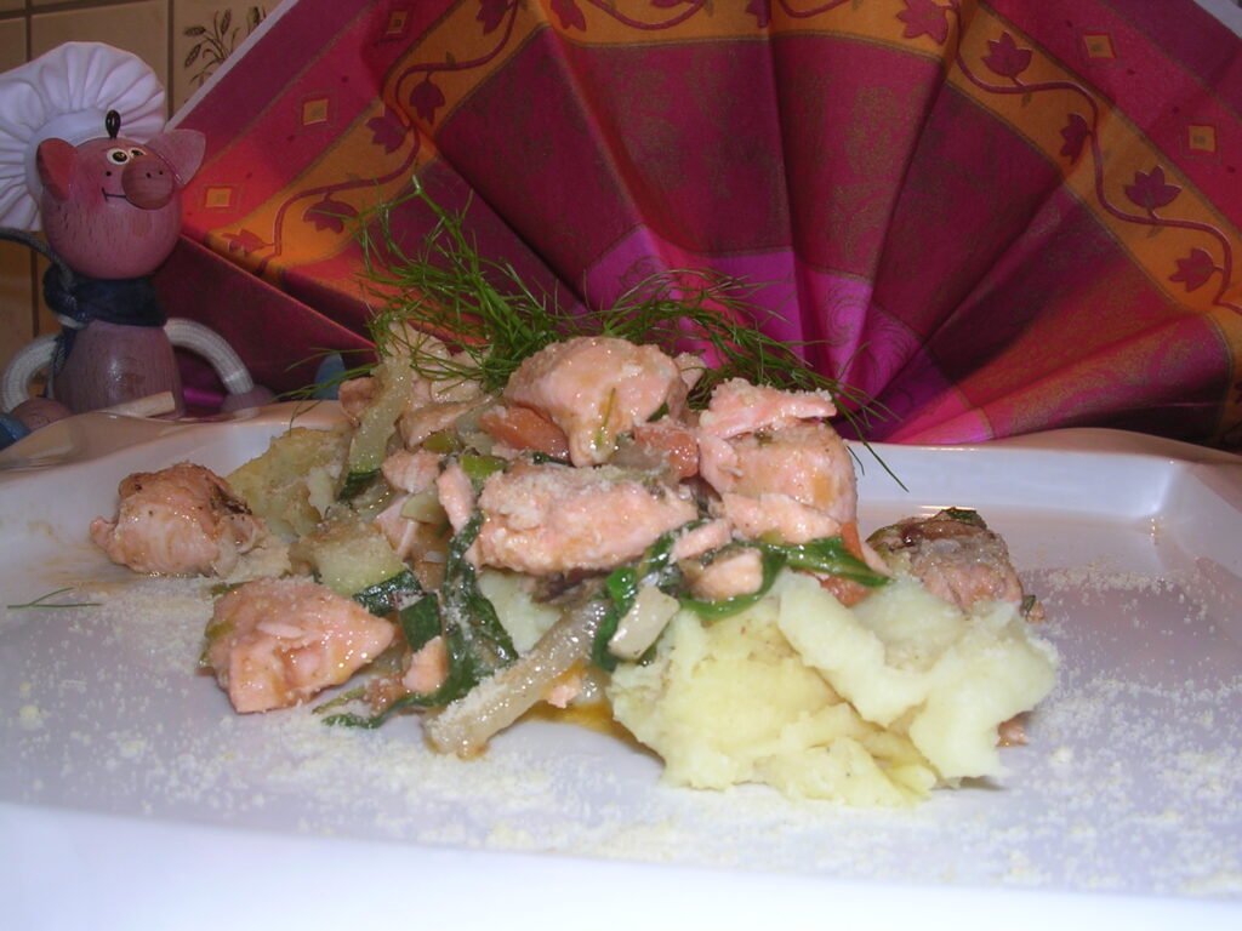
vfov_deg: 37.7
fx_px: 1363
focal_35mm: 38
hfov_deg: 49.0
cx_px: 621
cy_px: 466
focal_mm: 5.8
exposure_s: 1/60.1
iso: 100
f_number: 5.6
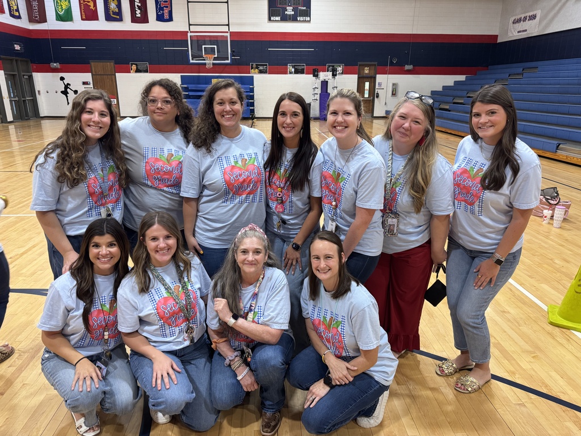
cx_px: 290
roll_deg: -0.4
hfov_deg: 71.6
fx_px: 403
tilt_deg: -20.8
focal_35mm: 24
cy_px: 218
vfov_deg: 56.8
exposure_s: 1/60
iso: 250
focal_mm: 6.76
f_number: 1.78
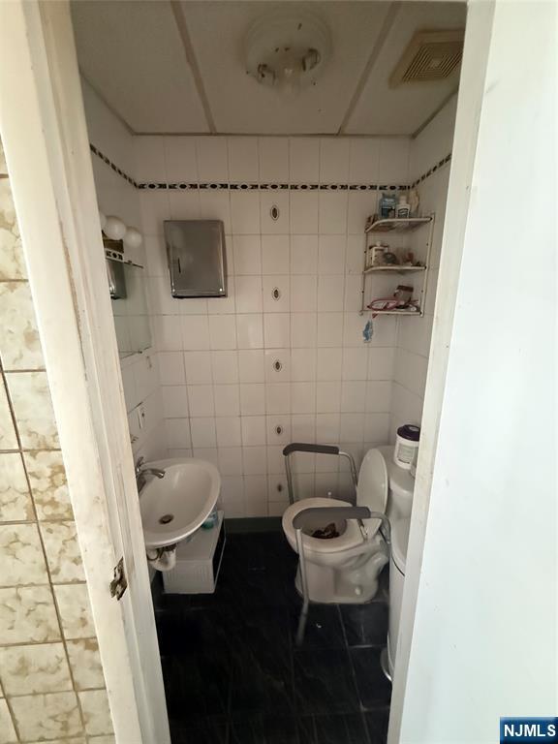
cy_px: 372
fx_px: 301
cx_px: 279
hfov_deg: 85.7
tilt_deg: -12.4
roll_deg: +1.0
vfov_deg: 102.1
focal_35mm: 14
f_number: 2.2
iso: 1250
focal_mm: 2.22
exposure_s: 1/40
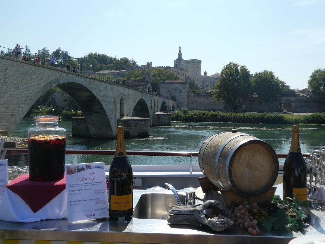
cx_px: 162
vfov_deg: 42.9
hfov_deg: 55.4
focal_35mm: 33
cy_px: 122
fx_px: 310
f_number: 4
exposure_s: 1/800
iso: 80
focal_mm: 5.8
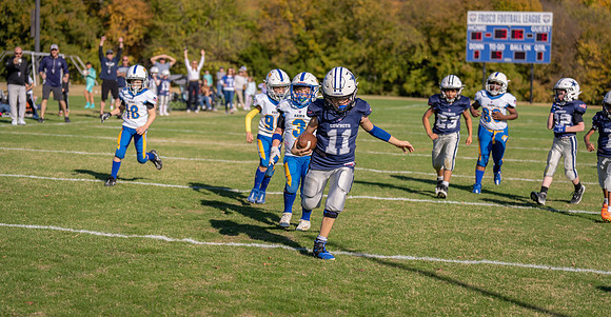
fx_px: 1301
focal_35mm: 82
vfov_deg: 13.9
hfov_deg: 26.4
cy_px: 167
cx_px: 305
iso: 100
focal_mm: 75
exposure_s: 1/2500
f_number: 2.8
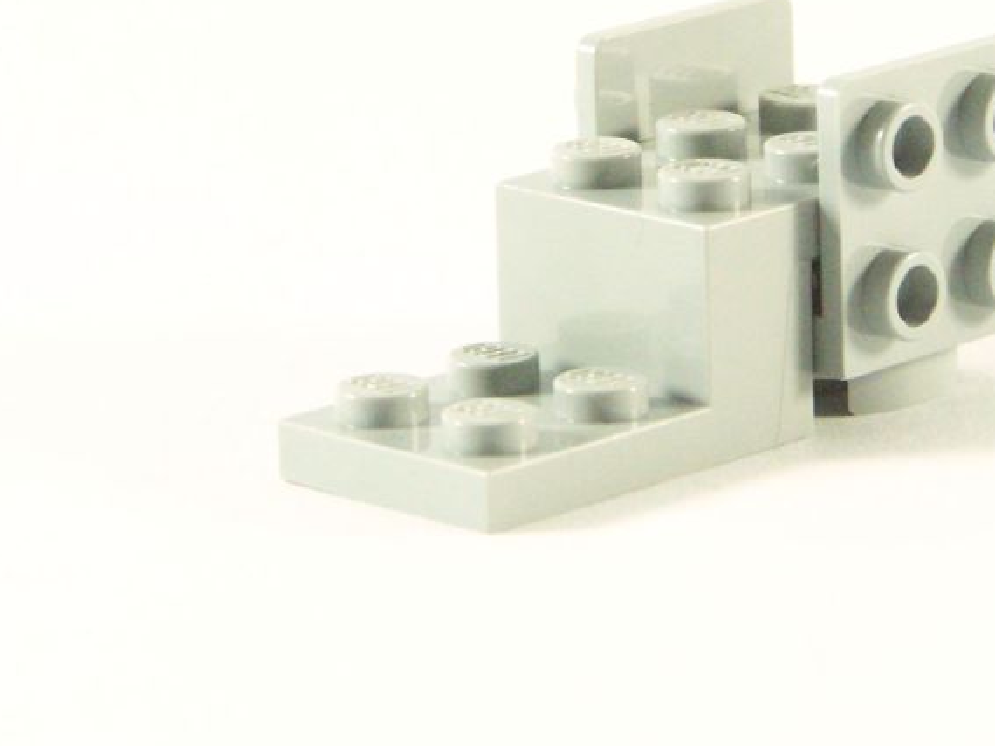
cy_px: 145
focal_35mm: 230
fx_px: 6608
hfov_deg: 8.6
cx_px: 630
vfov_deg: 6.4
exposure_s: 1/60
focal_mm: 21.2
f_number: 4
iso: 400
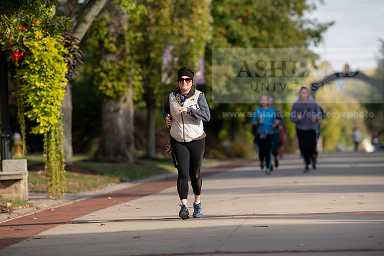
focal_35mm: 300
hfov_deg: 6.9
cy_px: 128
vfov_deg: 4.6
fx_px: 3201
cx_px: 192
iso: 250
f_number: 4.5
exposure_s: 1/640
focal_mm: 300
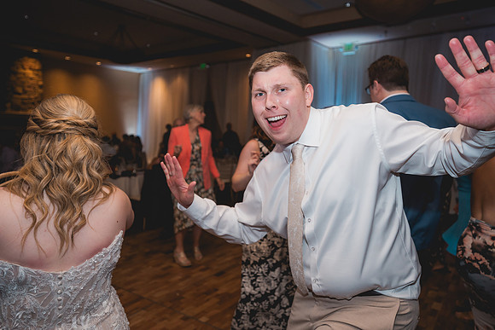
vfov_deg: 48.0
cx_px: 248
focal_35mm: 27
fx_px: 371
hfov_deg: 67.4
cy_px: 165
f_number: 2.8
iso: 1000
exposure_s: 1/250
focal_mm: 27
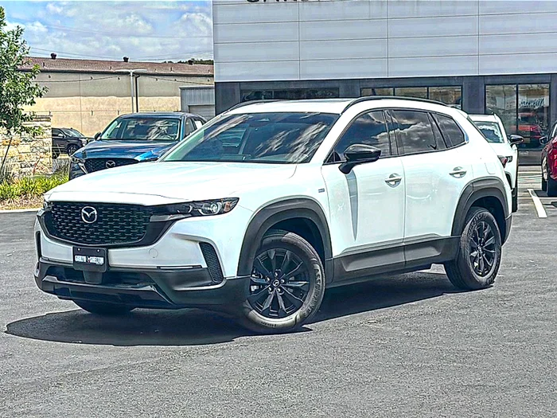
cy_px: 209
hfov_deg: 30.7
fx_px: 1014
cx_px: 278
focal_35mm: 63
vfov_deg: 23.3
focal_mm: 6.86
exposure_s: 1/5319
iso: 64
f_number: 1.78
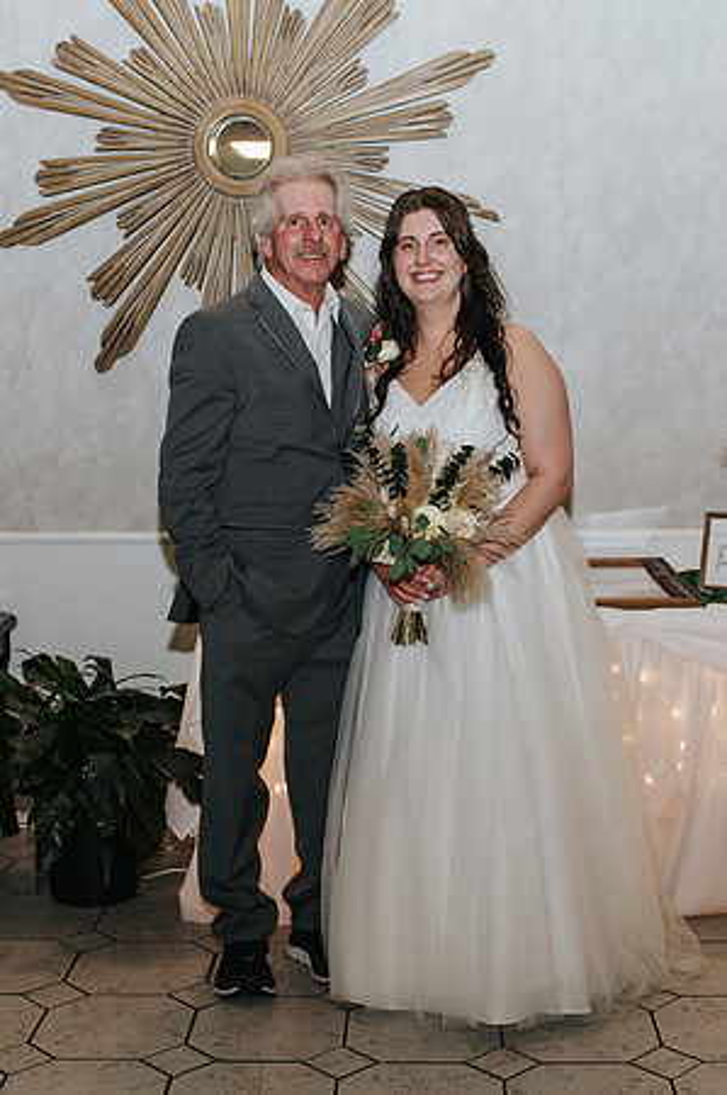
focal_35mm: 53
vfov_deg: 37.3
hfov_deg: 25.3
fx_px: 1619
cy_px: 549
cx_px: 409
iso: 800
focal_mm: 35
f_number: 3.2
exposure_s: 1/200
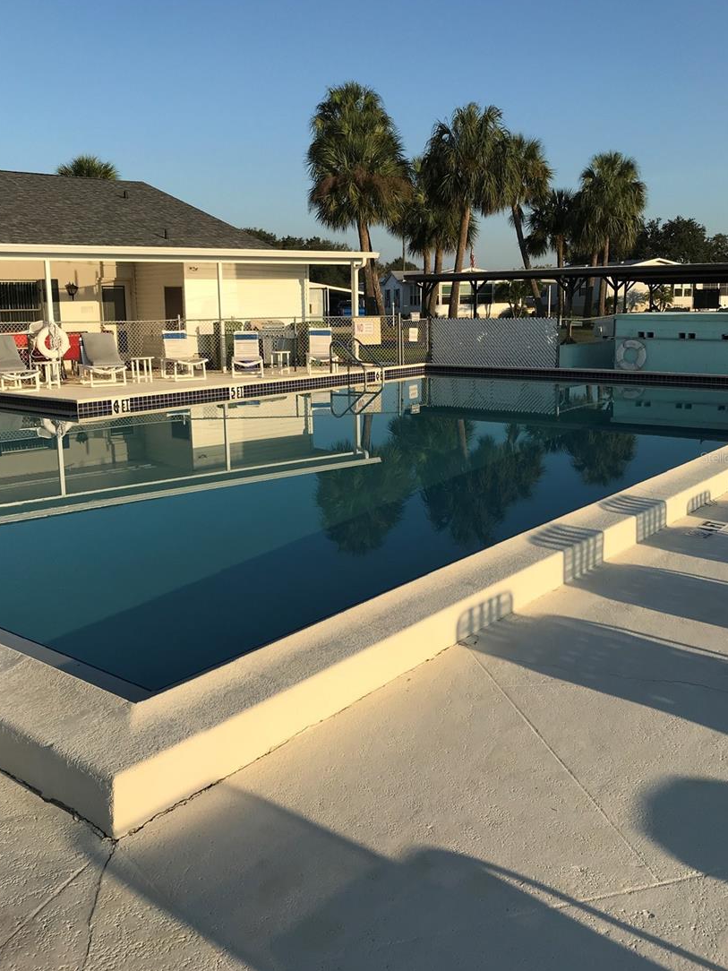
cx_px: 361
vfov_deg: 58.3
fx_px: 869
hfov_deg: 45.4
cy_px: 457
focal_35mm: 31
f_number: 1.8
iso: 20
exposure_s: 1/2660
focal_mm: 3.99
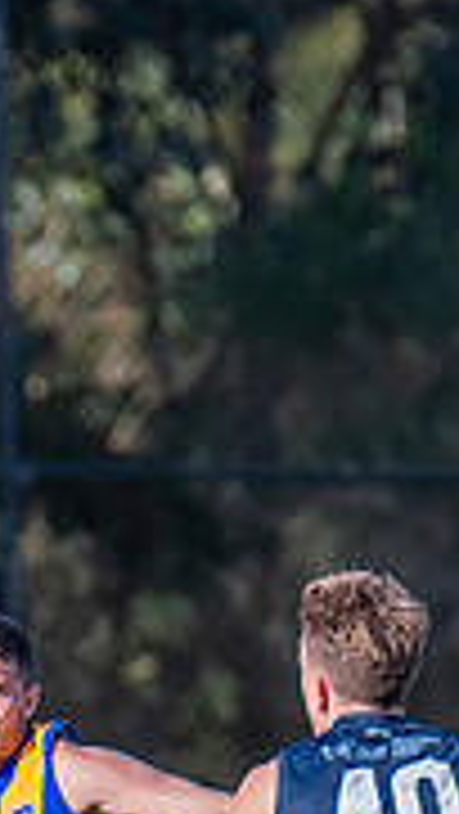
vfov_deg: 1.3
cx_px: -296
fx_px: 37164
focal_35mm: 1720
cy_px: 734
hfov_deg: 0.7
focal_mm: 420
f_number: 5.6
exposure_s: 1/2000
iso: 800
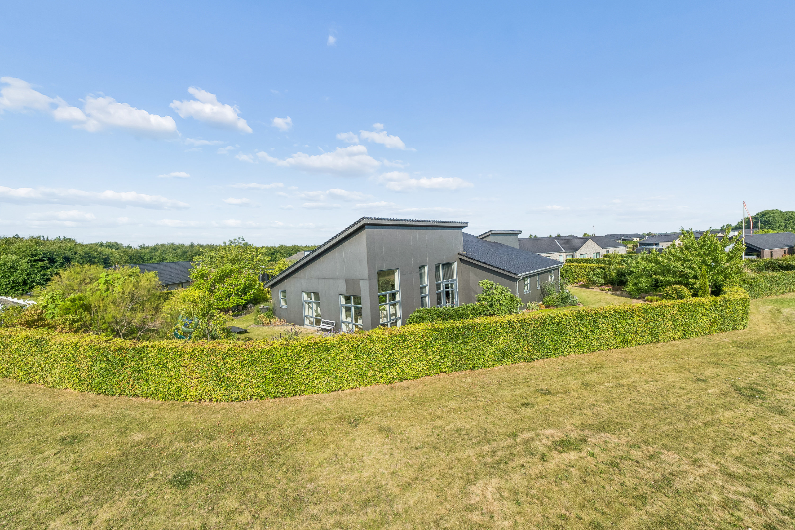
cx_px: 398
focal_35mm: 16
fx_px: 348
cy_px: 265
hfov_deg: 97.6
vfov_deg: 74.6
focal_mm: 10.5
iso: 250
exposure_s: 1/640
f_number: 8
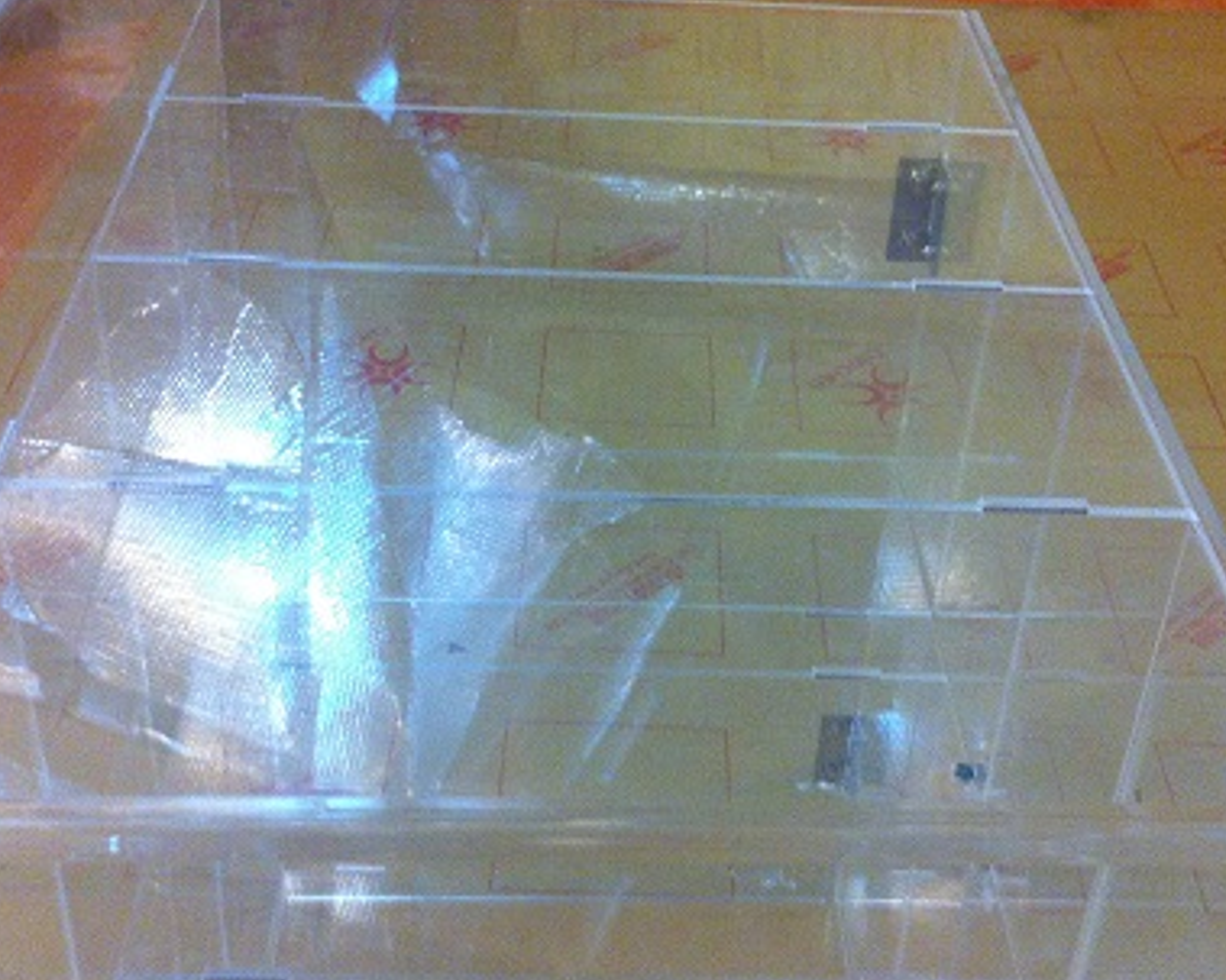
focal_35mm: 54
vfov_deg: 28.1
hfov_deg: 34.7
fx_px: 1959
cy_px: 488
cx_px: 660
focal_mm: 3.85
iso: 250
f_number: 2.8
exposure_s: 1/17
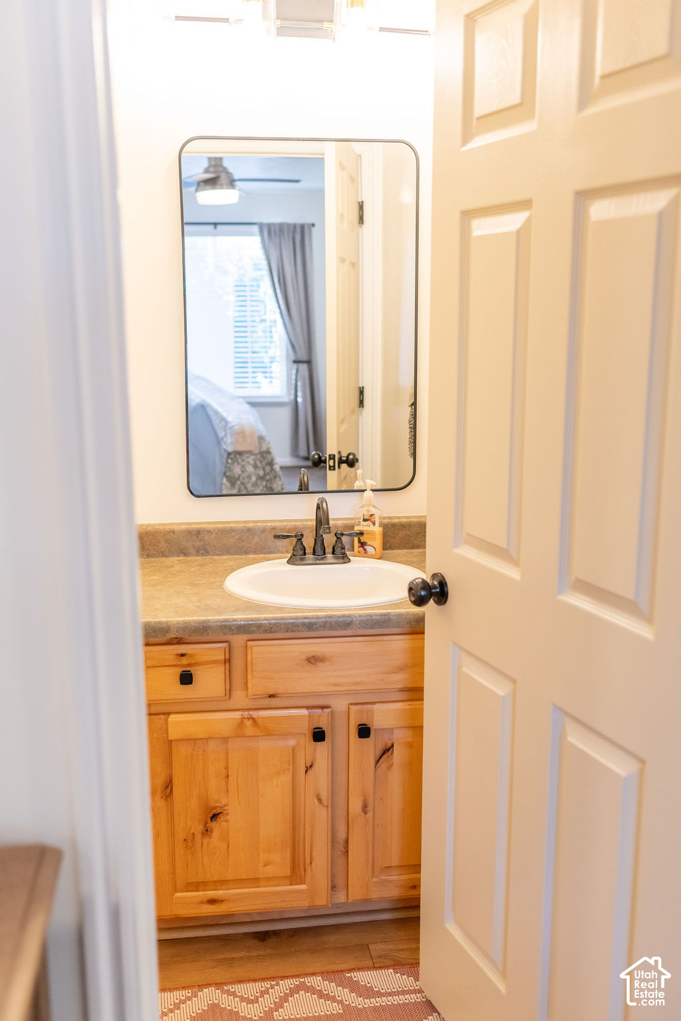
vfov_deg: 54.4
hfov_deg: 37.9
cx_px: 340
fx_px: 993
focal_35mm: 35
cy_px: 510
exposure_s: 1/250
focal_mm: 35
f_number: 2.8
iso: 1000
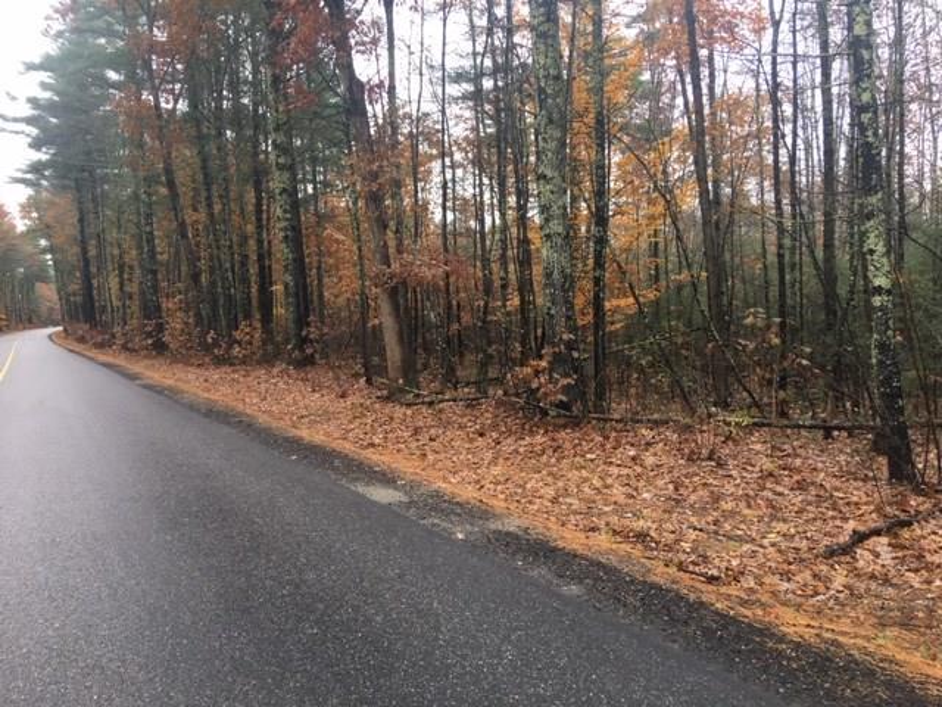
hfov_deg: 61.7
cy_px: 354
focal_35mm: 29
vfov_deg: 48.2
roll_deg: +1.1
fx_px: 789
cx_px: 471
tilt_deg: -0.8
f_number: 2.2
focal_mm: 4.15
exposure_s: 1/120
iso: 40
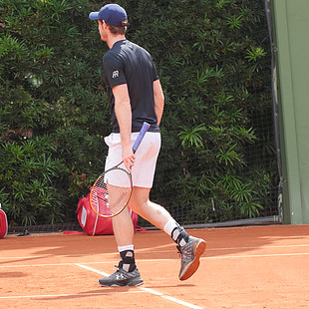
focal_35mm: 424
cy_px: 148
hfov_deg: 4.1
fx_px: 4282
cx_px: 99
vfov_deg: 4.1
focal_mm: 128
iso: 400
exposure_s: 1/1600
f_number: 3.2
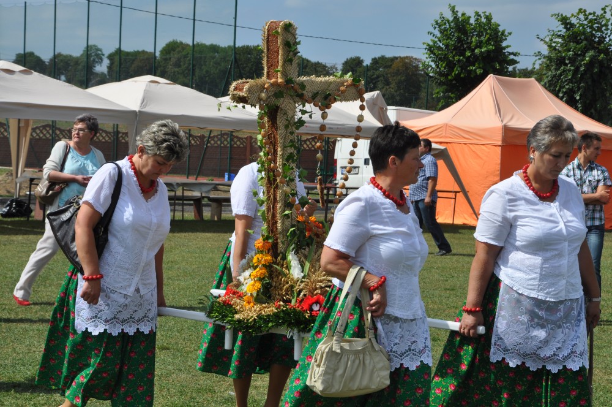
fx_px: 1681
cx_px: 306
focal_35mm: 99
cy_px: 204
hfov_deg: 20.6
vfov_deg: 13.8
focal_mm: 66
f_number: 10
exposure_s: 1/400
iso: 200
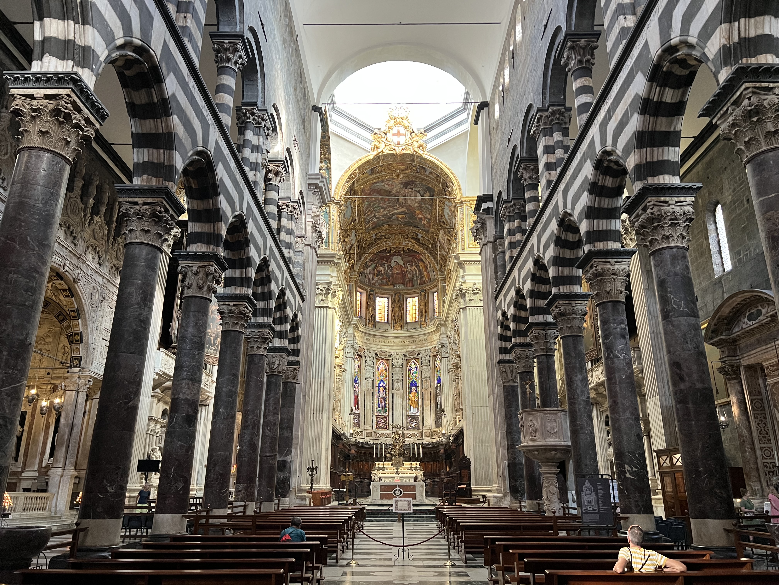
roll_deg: +0.1
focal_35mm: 26
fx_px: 585
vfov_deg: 53.1
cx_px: 390
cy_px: 292
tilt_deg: +18.9
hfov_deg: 67.3
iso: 500
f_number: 1.5
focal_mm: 5.7
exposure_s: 1/60
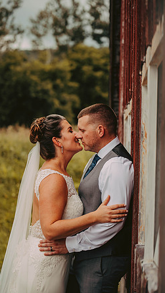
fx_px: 706
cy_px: 146
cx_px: 80
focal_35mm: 91
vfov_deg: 23.4
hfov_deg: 13.3
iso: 200
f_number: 2.8
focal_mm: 86
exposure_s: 1/400
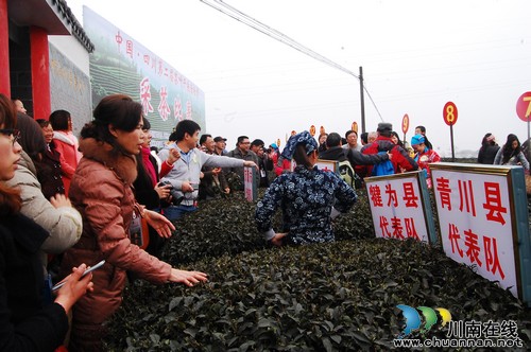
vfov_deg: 47.8
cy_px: 176
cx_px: 266
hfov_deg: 67.4
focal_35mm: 27
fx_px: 398
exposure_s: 1/80
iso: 800
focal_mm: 18
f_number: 18
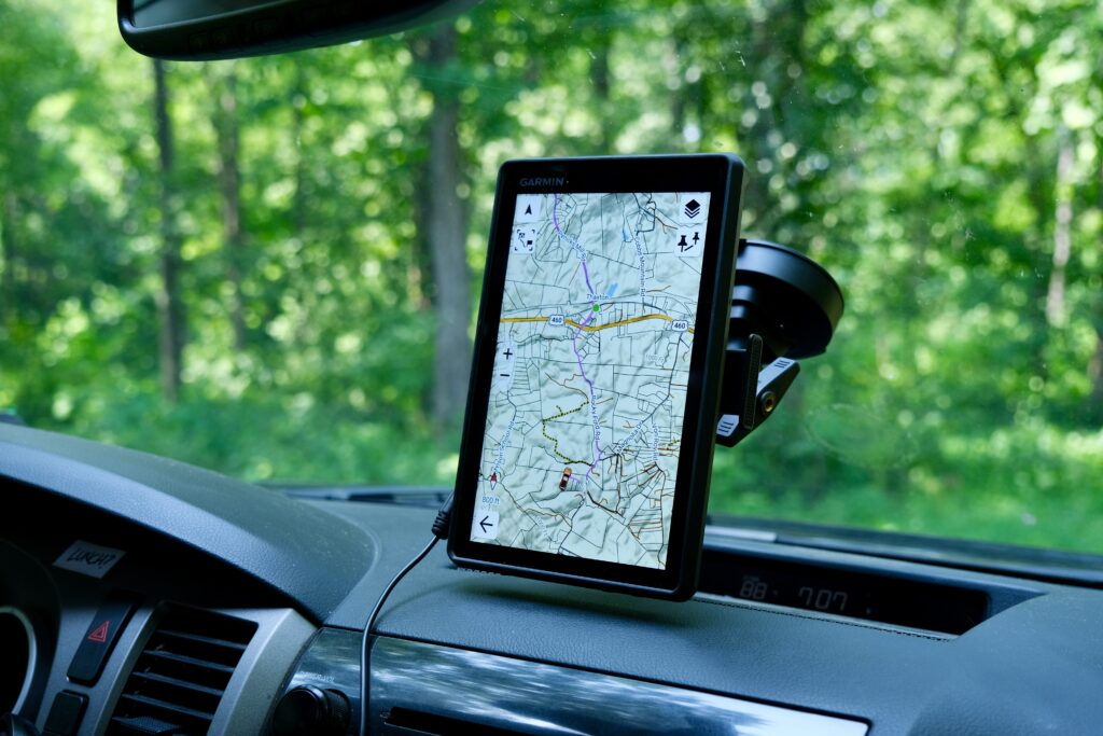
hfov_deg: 42.7
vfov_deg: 29.3
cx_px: 552
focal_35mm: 46
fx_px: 1409
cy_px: 368
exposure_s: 1/100
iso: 320
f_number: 4.5
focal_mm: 30.8
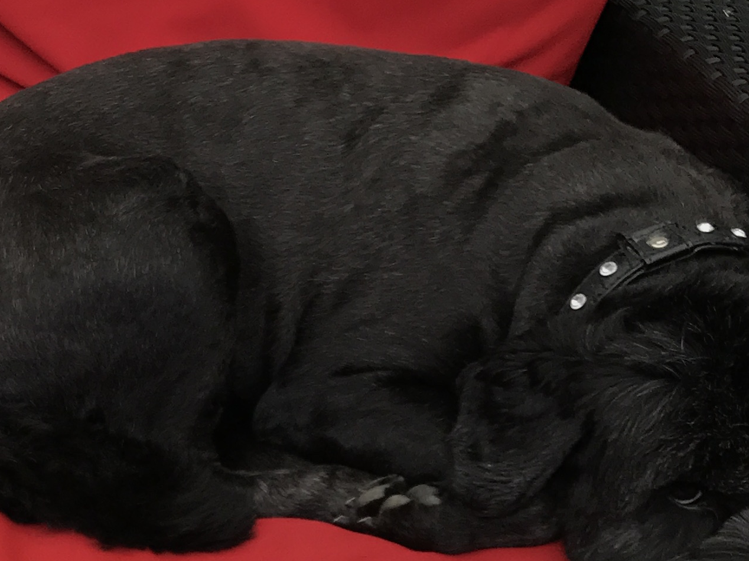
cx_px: -239
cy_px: 654
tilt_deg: -31.0
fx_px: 1926
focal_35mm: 89
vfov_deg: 16.0
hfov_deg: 20.1
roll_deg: -2.0
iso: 25
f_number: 1.8
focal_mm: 3.99
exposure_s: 1/100
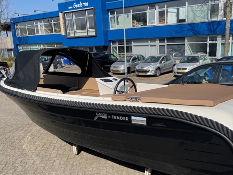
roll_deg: +0.7
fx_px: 242
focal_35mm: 36
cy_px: 116
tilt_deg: -17.2
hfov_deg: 50.5
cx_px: 152
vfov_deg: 39.2
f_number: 1.6
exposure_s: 1/3559
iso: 32
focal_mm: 5.1
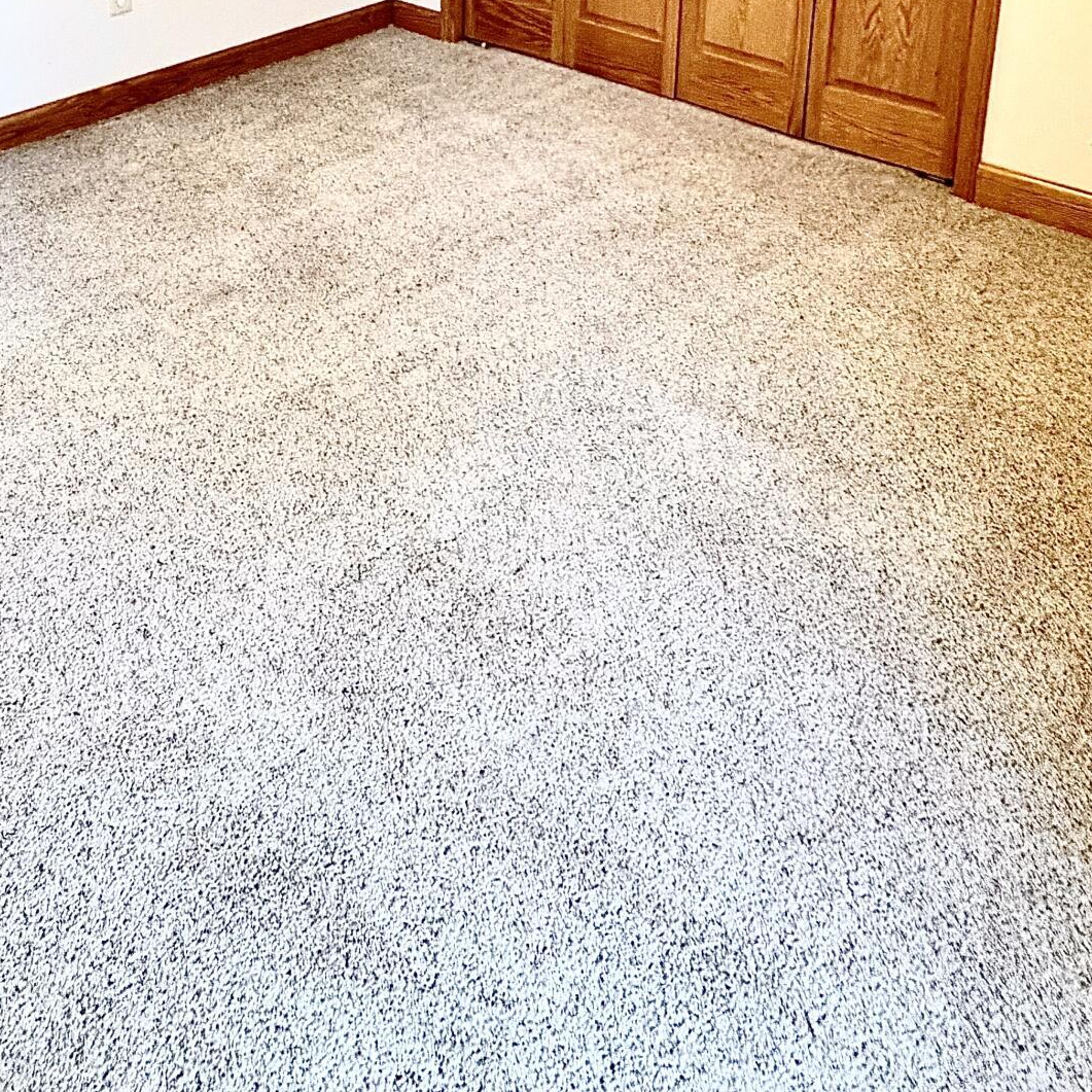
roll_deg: -1.5
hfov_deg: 47.1
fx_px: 1249
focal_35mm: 35
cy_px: -55
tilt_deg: -14.4
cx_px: 487
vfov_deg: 40.0
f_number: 2.2
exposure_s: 1/60
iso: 320
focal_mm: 2.22
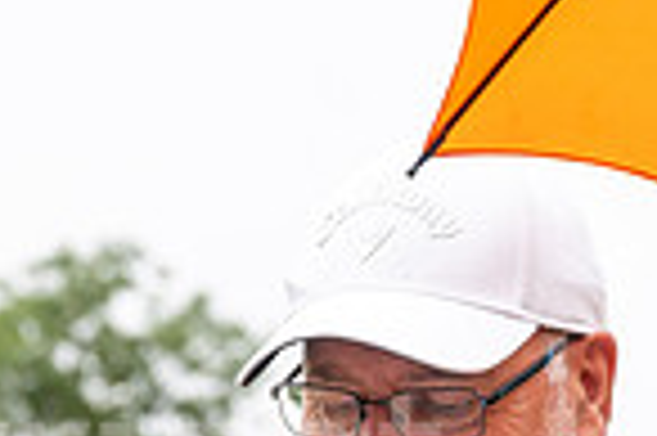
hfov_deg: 8.5
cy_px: 751
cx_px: 171
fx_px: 4412
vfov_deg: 5.6
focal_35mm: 242
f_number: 4.5
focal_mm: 61
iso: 400
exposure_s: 1/1600
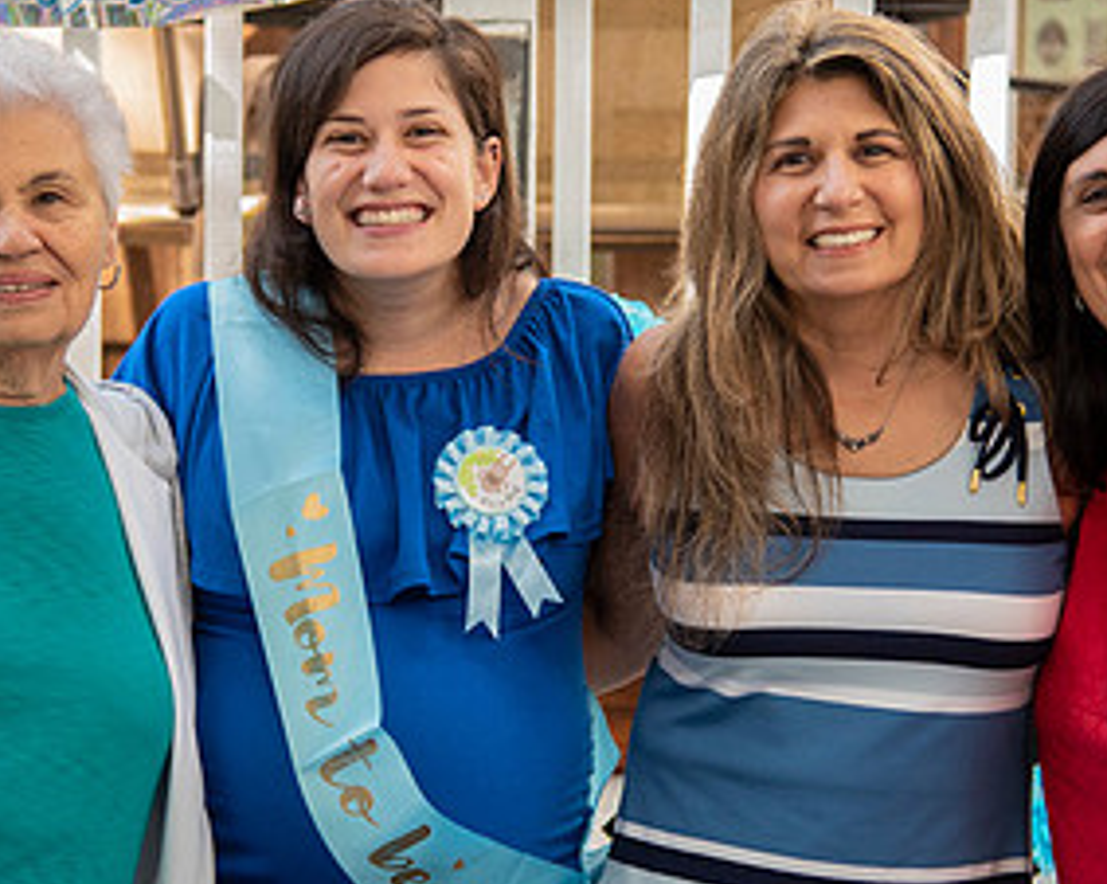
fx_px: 4158
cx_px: 559
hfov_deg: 15.2
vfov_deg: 12.1
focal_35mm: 127
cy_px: 420
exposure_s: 1/200
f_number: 4
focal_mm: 66
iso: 400
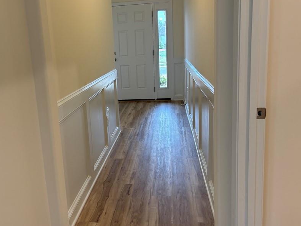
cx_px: 116
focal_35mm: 34
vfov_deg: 41.7
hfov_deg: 53.5
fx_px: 296
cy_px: 101
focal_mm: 5.96
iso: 80
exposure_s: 1/60
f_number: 1.6
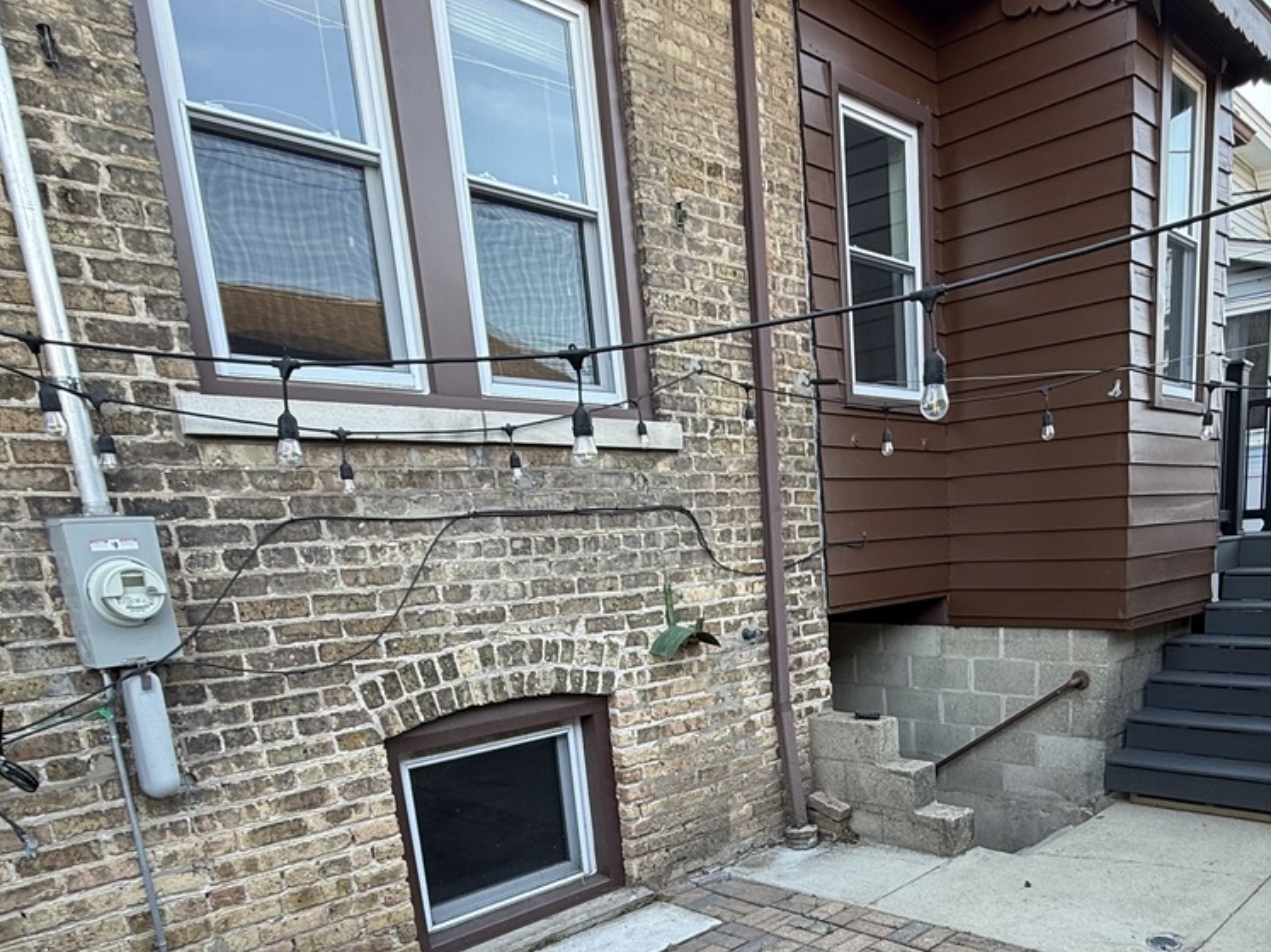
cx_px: 832
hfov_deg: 63.9
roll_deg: +3.4
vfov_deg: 48.4
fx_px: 991
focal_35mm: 27
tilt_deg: -11.7
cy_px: 765
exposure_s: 1/99
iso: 64
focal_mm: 2.22
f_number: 2.2
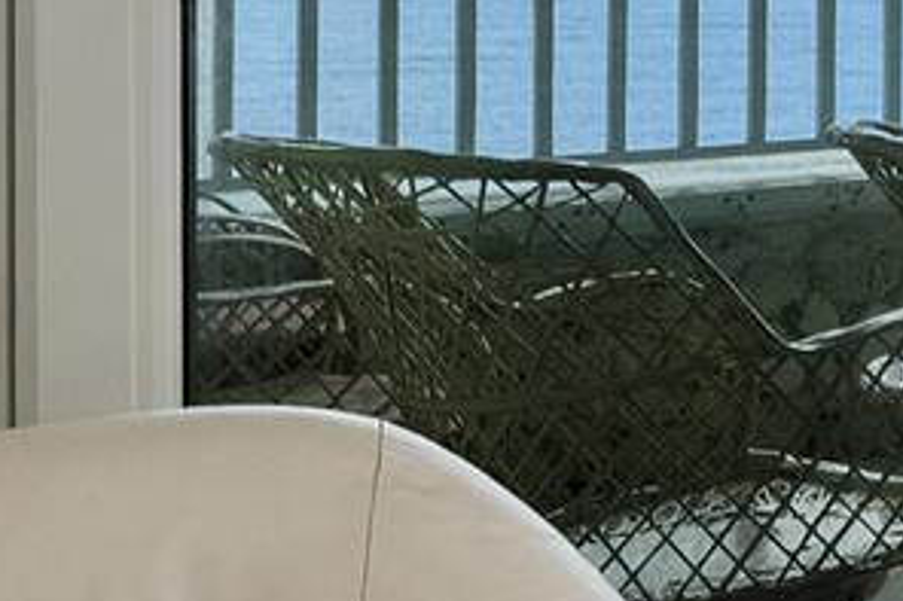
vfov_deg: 10.8
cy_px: -239
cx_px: 2325
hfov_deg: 12.3
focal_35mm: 123
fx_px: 3078
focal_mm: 22.7
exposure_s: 1/80
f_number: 8
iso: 500
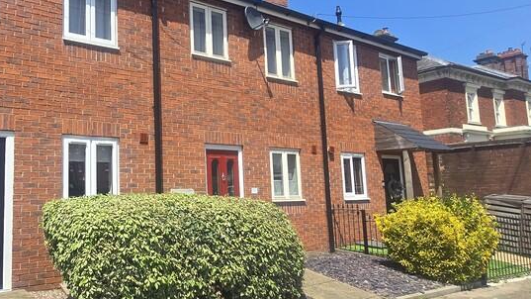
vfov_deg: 42.9
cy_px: 156
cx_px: 133
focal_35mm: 27
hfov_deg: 65.6
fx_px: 380
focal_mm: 2.2
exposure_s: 1/1814
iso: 50
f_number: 2.2
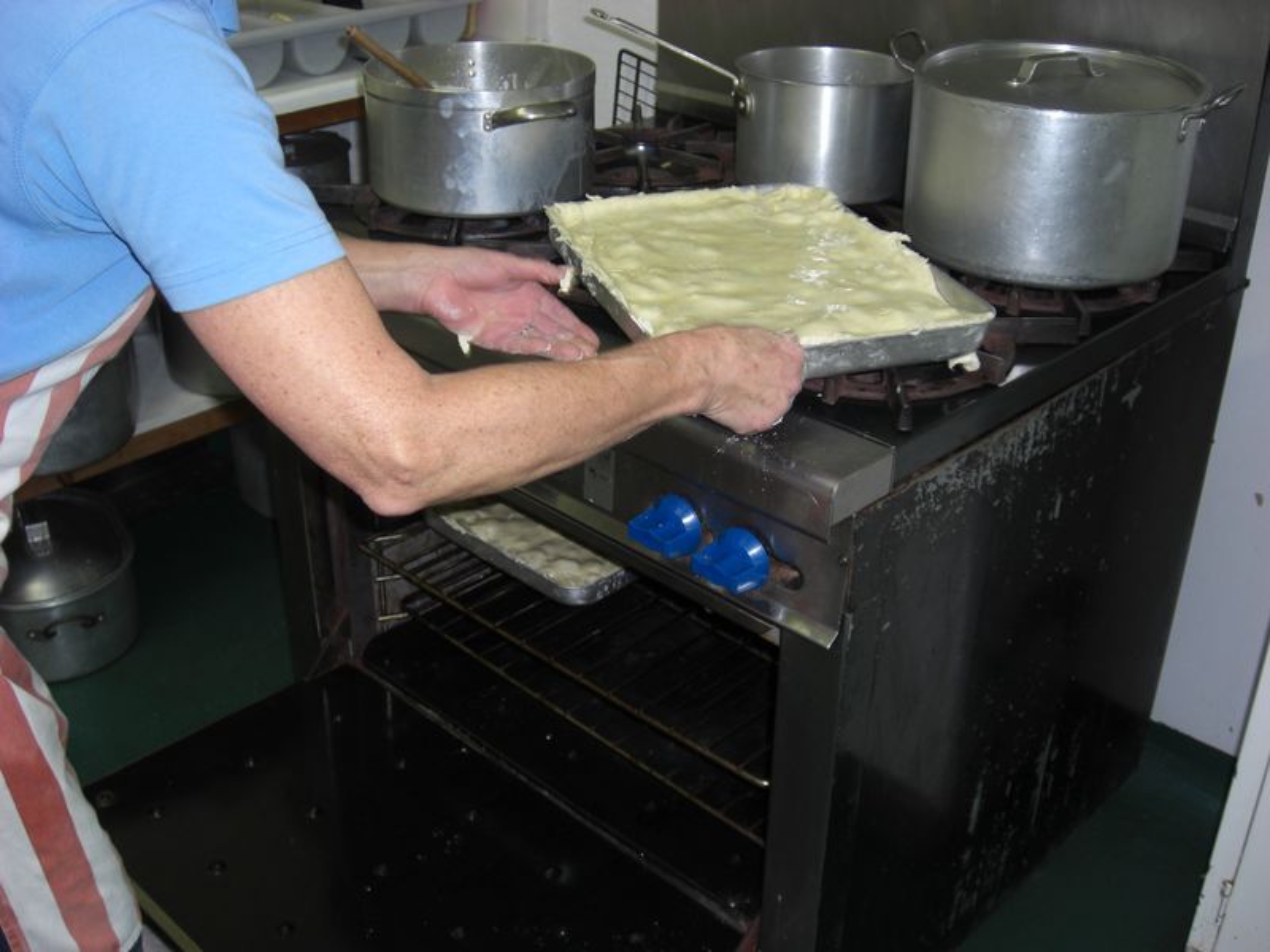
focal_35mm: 38
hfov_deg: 49.0
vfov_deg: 37.7
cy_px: 476
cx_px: 635
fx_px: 1394
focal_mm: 7.9
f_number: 2.8
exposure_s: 1/60
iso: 100
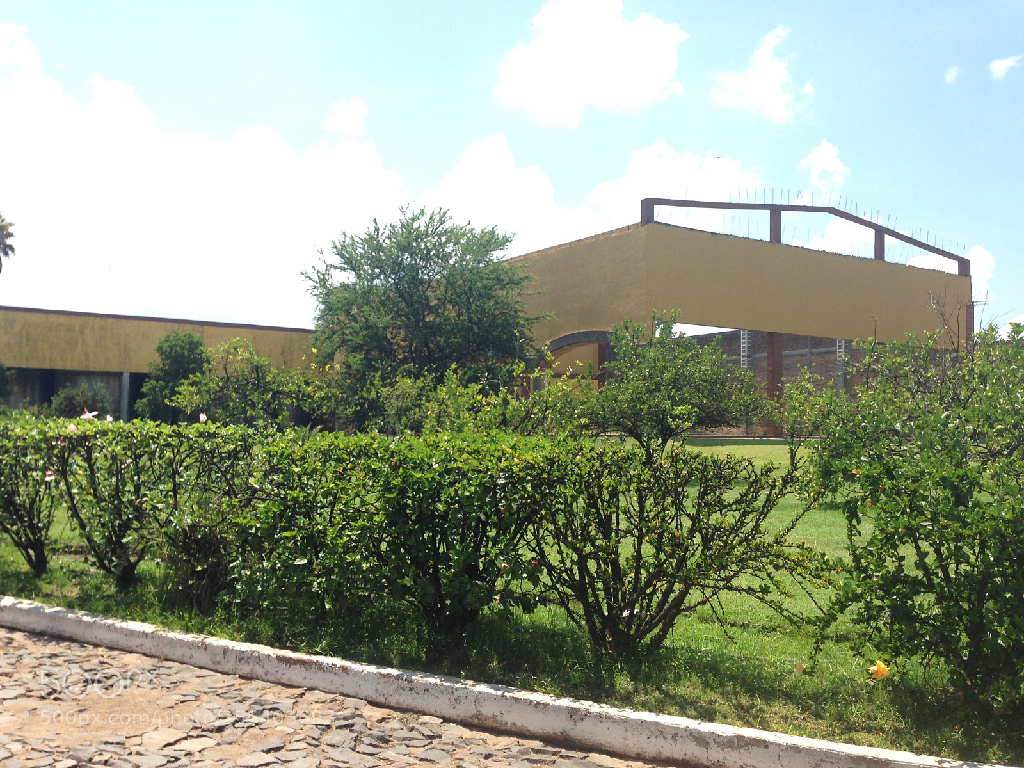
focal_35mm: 33
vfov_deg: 42.9
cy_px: 384
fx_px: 976
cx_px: 512
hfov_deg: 55.4
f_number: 2.4
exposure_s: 1/1205
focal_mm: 4.12
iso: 50
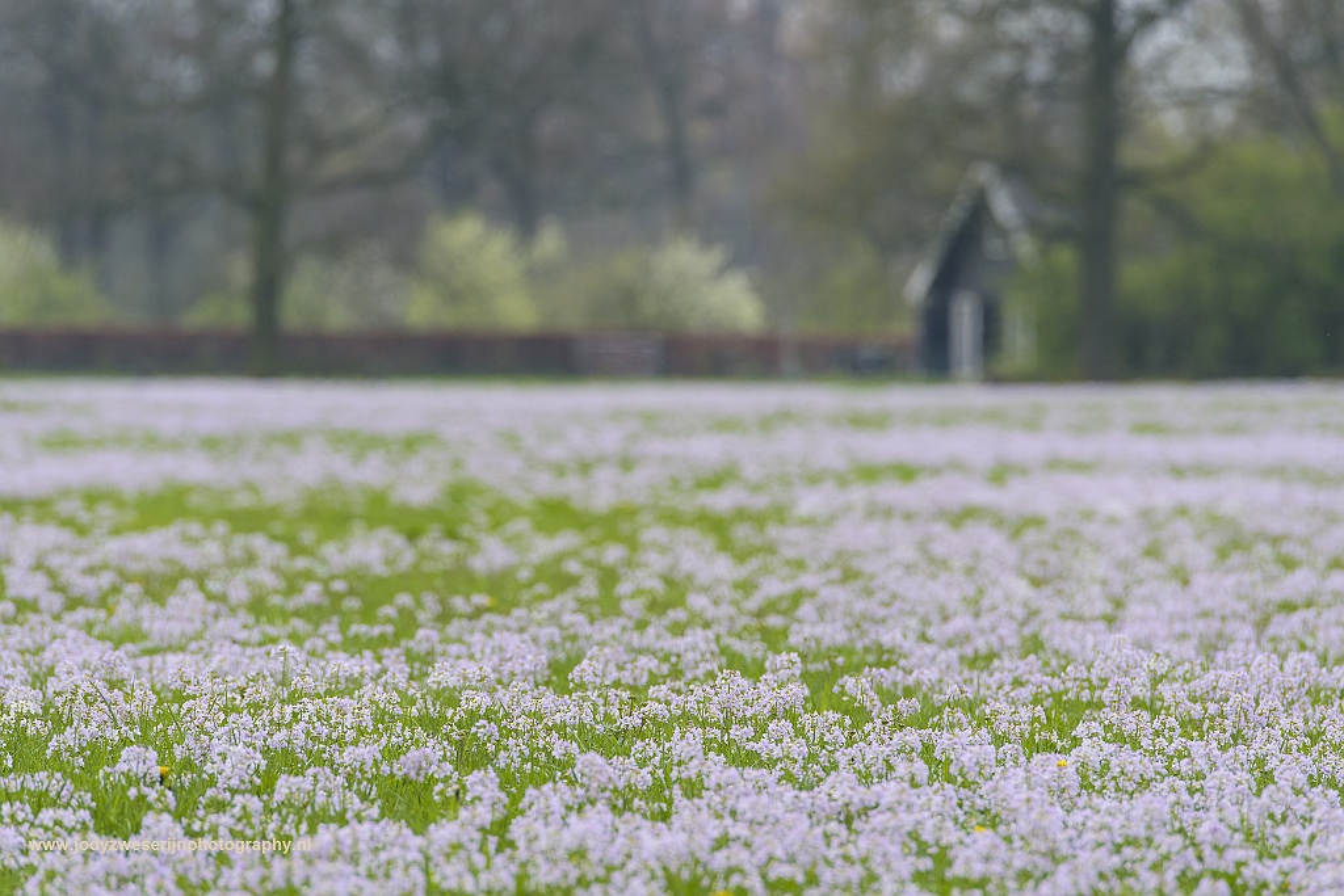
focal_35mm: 400
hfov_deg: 5.2
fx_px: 14934
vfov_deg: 3.4
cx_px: 672
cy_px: 448
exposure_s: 1/320
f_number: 10
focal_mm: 400
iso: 400
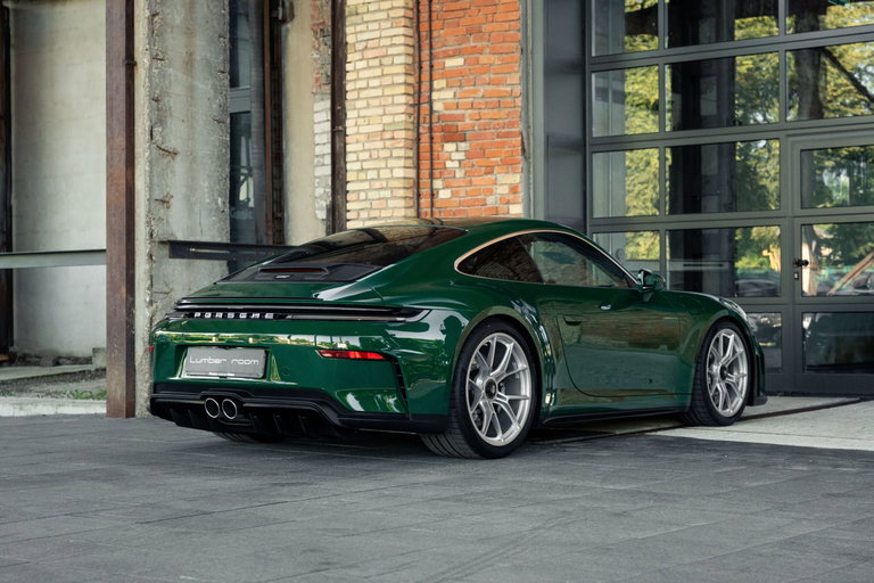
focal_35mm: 70
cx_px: 437
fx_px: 1699
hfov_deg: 28.8
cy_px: 292
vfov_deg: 19.5
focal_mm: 70
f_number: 5
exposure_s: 1/250
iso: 1600
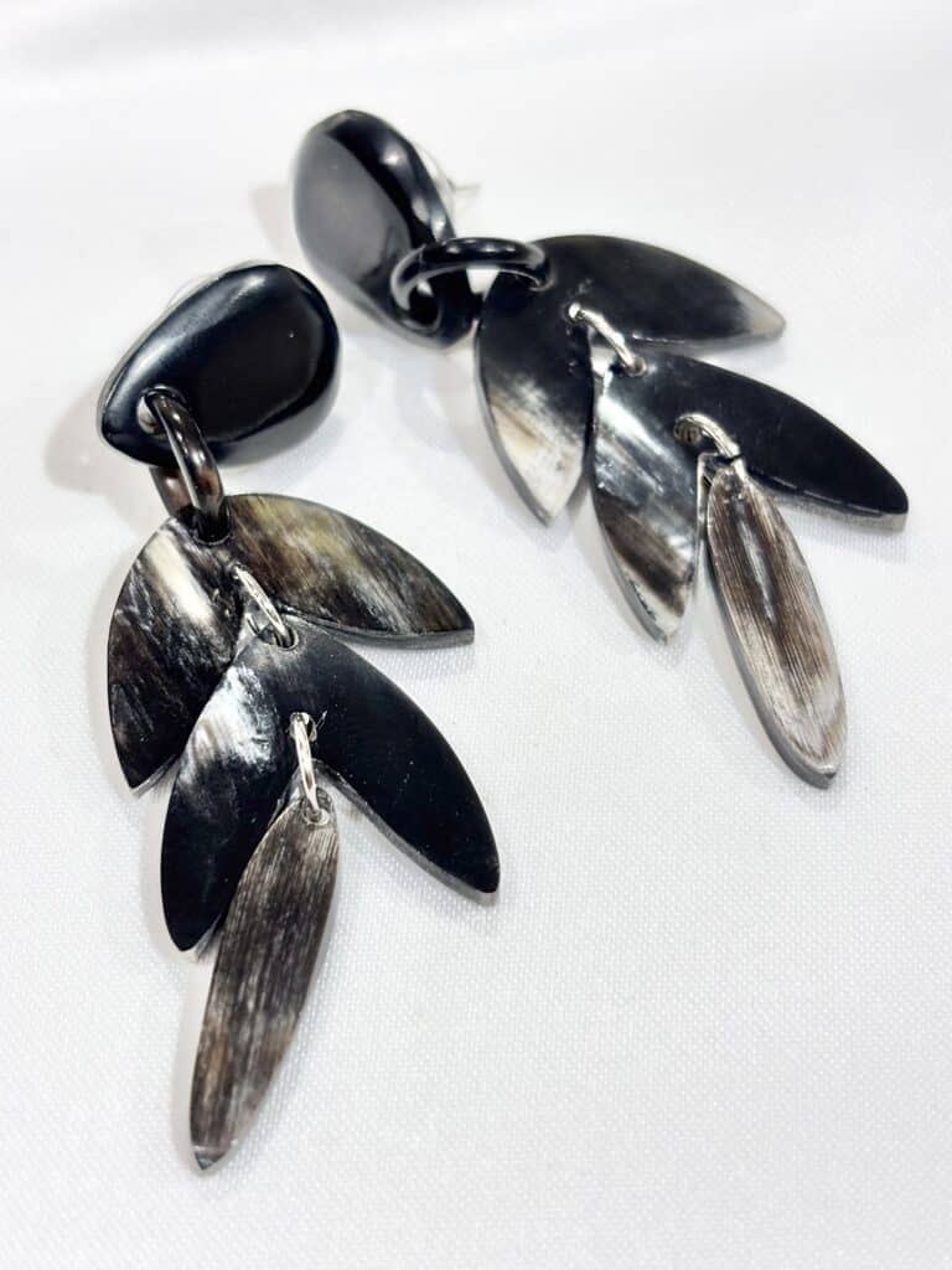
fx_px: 1907
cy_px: 635
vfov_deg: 36.8
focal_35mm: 52
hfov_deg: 28.0
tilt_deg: -46.5
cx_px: 476
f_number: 1.6
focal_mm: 5.96
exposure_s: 1/111
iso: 25
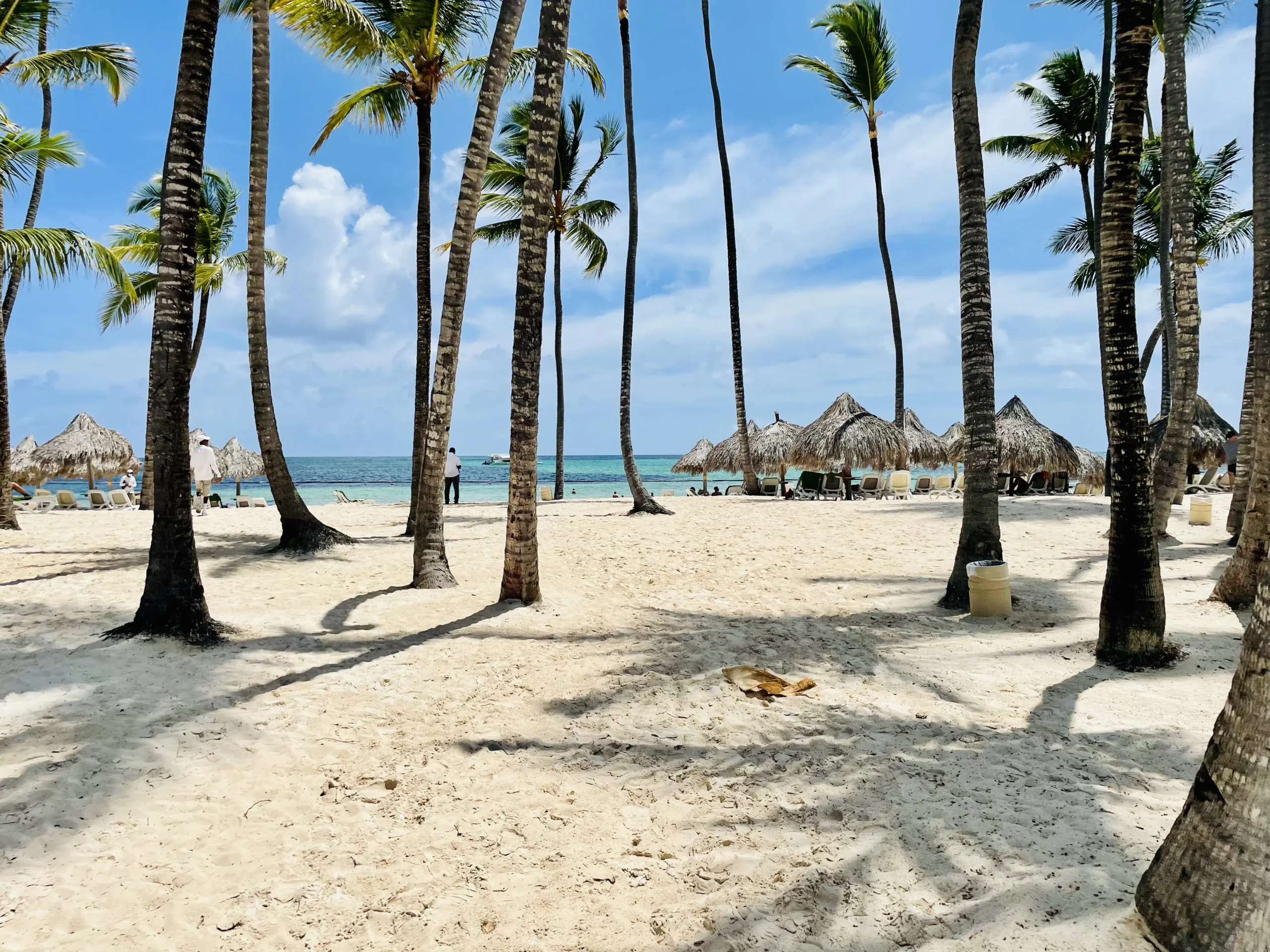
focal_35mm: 26
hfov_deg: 67.3
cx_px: 635
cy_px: 476
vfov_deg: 53.1
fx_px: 954
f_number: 1.6
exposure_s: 1/8403
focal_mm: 4.2
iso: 32
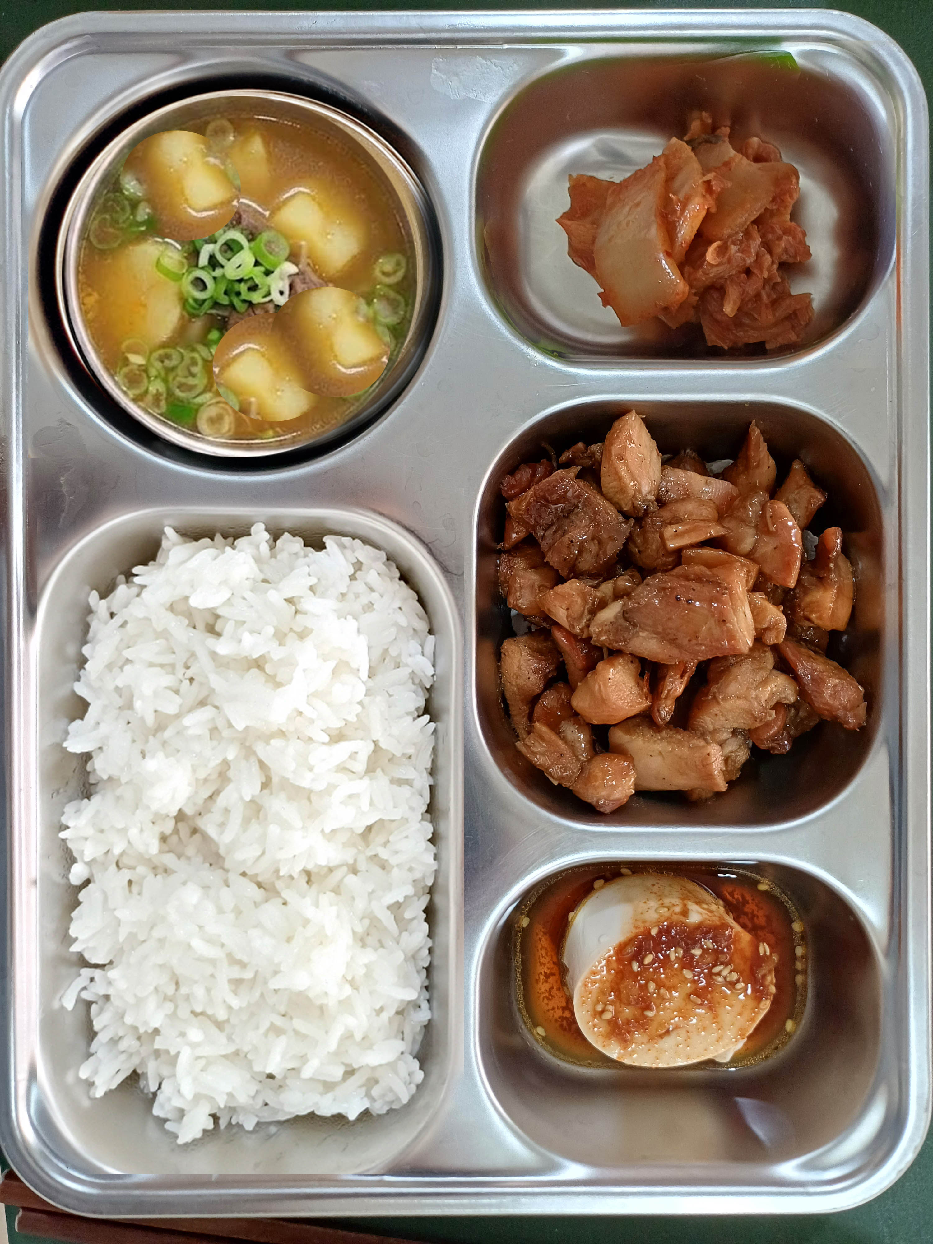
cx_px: 466
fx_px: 898
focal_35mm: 25
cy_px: 622
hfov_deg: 54.9
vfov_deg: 69.4
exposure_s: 1/50
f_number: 1.8
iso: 400
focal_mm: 4.65
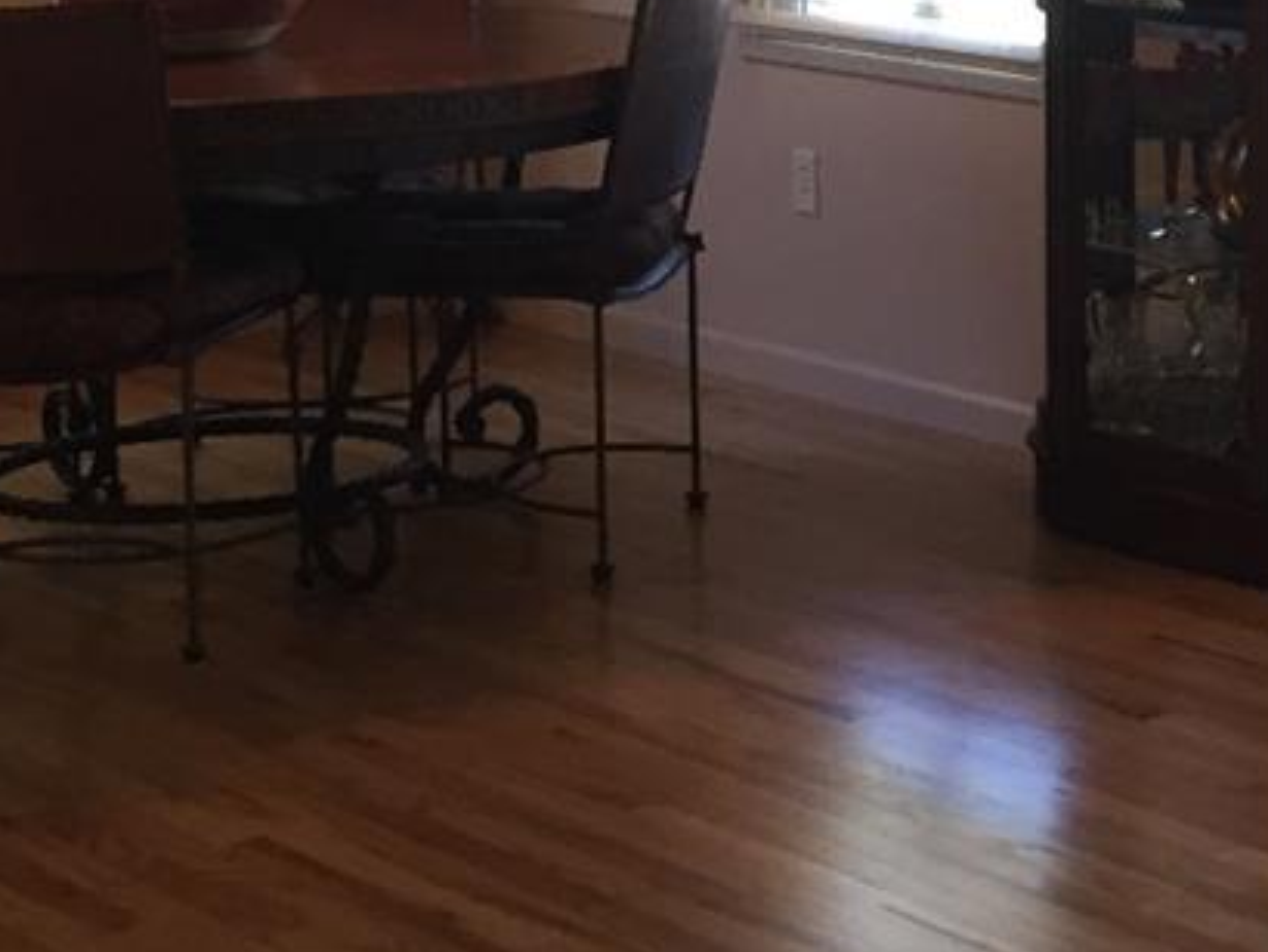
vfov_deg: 13.8
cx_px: 1549
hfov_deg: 17.6
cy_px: 3
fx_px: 3885
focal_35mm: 106
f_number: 2.2
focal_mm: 4.15
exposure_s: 1/30
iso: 50
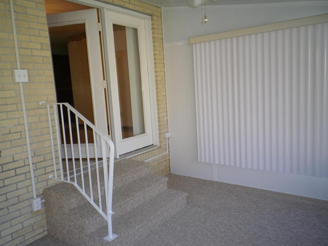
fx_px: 265
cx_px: 164
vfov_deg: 49.7
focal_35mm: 28
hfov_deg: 63.4
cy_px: 123
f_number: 3.5
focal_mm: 5.05
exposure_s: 1/100
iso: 160
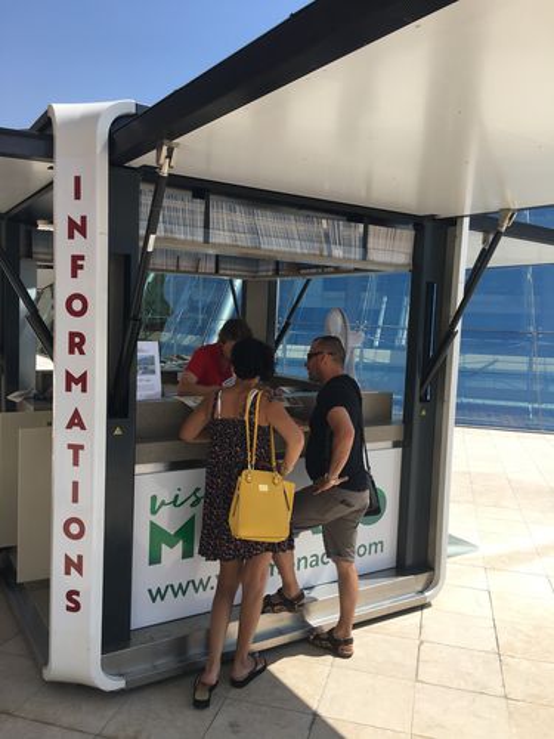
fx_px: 619
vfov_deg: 61.7
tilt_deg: -3.7
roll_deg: -2.4
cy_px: 370
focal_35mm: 29
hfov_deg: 48.2
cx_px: 277
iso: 25
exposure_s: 1/1425
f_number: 2.2
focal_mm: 4.15
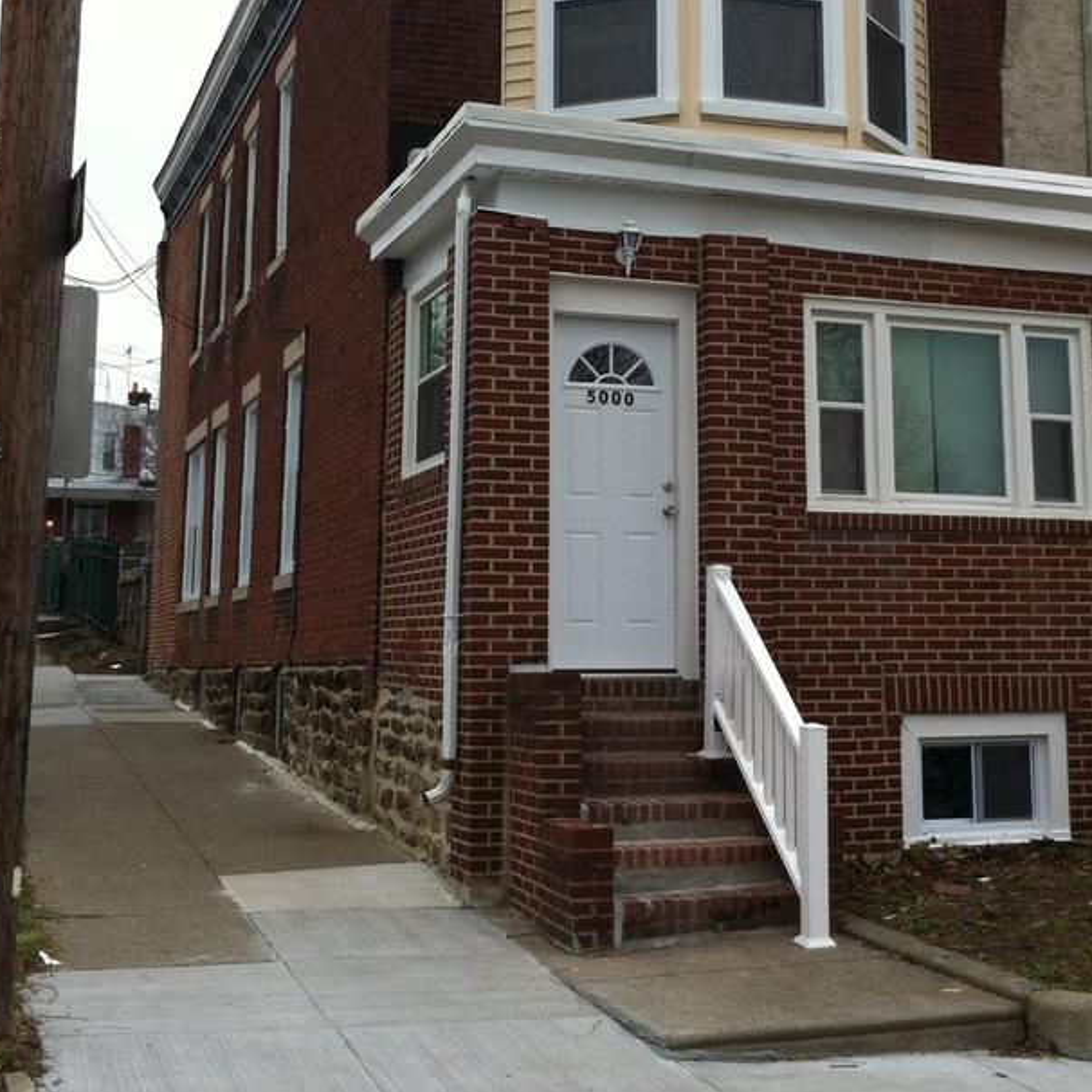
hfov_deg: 31.0
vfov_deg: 30.7
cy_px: 321
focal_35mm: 55
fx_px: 1963
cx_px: 642
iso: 80
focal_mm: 3.85
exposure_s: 1/149
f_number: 2.8
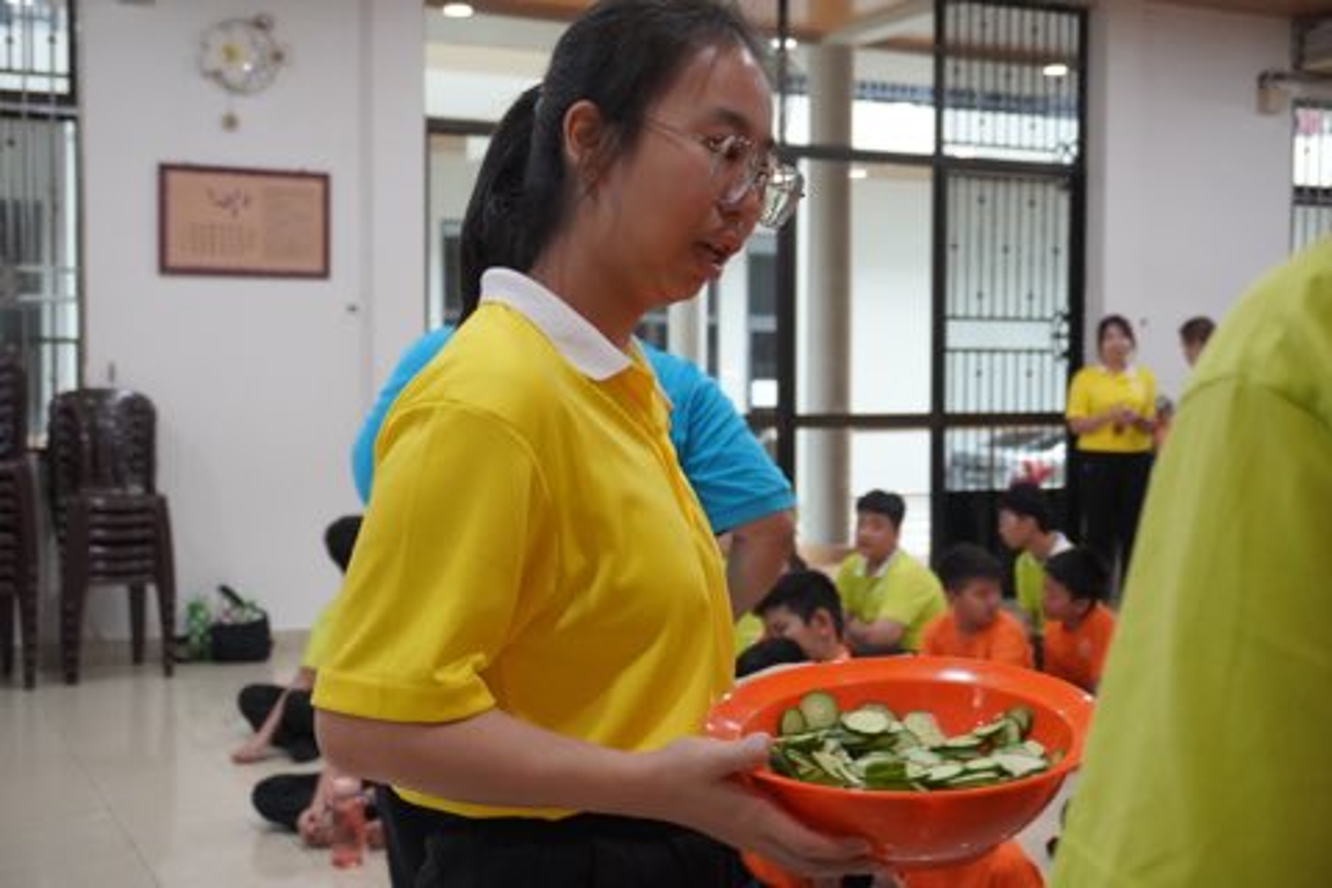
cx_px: 666
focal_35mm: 45
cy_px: 444
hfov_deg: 43.6
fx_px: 1665
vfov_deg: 29.9
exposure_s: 1/160
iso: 3200
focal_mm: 30
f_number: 5
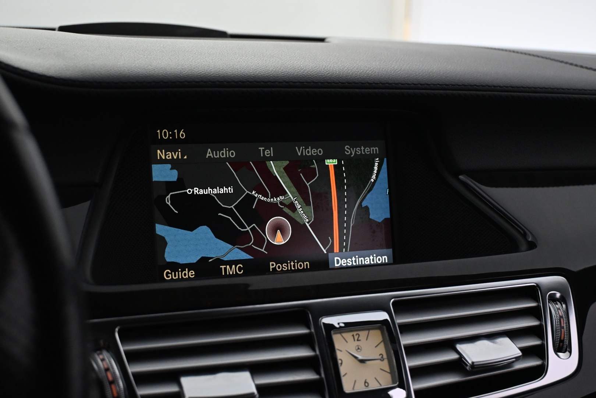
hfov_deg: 35.1
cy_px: 199
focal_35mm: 57
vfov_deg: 23.8
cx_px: 298
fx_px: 944
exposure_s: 1/80
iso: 3200
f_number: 5.6
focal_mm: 38
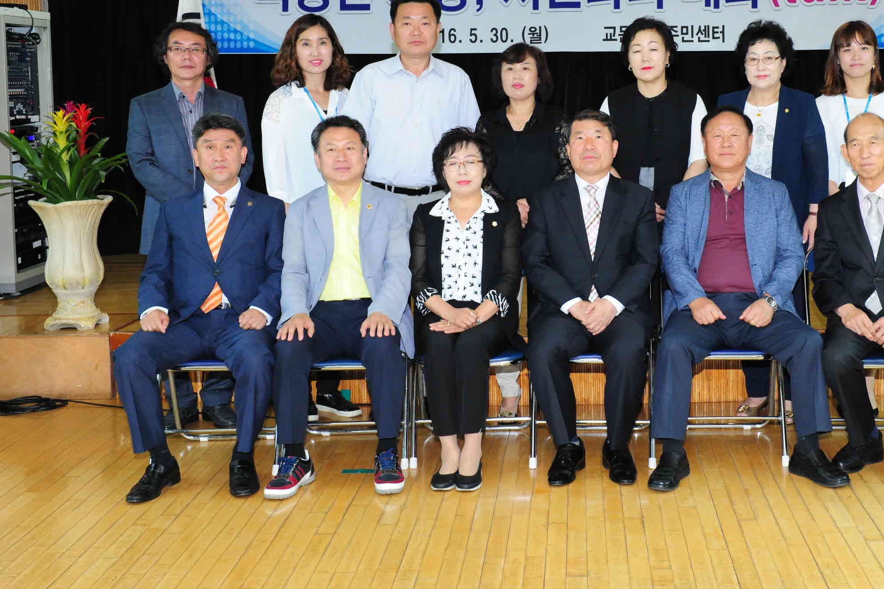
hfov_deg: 37.1
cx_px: 593
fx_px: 1301
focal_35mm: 53
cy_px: 192
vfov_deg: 25.4
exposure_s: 1/125
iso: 1600
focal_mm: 35
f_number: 8
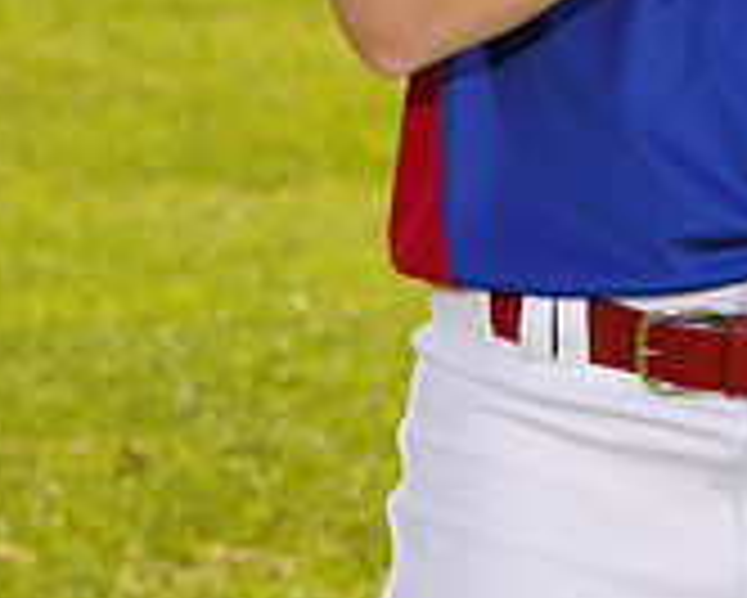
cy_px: -436
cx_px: 511
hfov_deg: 5.9
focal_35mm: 328
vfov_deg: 4.7
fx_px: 7256
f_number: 9
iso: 100
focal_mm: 100
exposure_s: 1/160
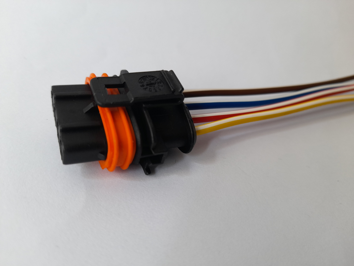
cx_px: 177
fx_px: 256
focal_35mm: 25
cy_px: 133
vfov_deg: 54.9
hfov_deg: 69.4
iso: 80
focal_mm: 4.6
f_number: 2
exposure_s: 1/60
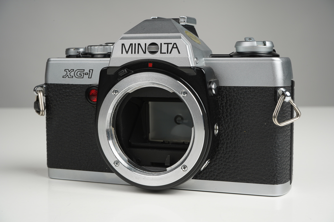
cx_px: 167
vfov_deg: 23.3
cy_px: 111
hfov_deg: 34.5
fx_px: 538
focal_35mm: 58
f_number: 18
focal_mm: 58
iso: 160
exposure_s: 1/160
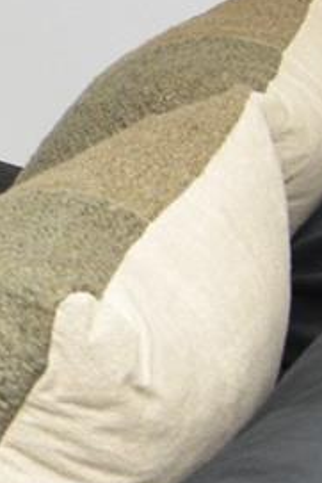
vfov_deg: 17.6
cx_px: -801
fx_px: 1420
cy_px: -204
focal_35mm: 106
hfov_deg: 8.9
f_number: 4
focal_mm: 12
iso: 500
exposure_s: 1/60
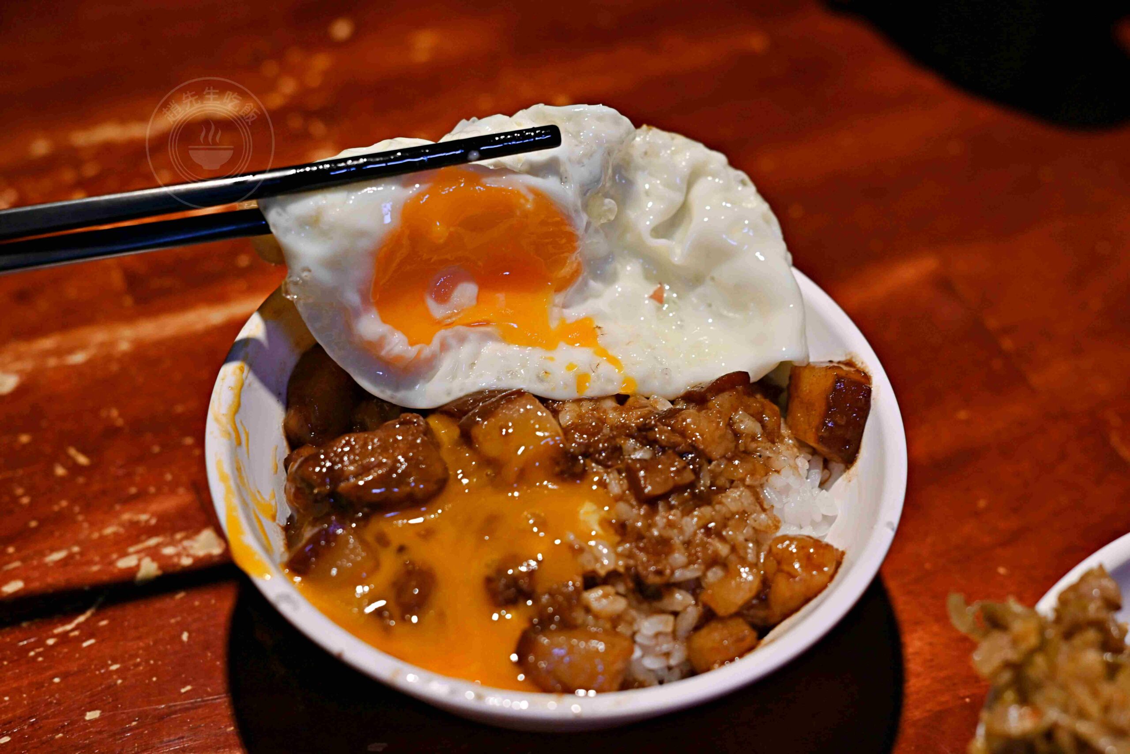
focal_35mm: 75
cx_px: 565
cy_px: 377
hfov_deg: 27.0
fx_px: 2354
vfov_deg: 18.2
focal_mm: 50
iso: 220
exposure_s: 1/200
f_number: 3.2
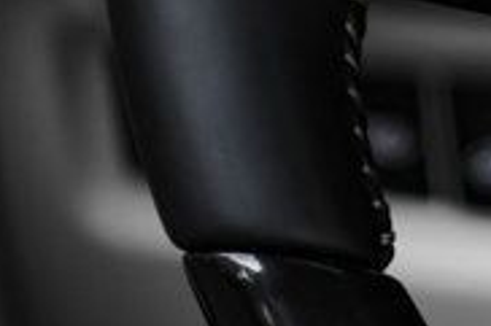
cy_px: -213
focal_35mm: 369
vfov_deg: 3.7
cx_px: 564
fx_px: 5028
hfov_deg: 5.6
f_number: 2.8
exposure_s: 1/200
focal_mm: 70
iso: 640
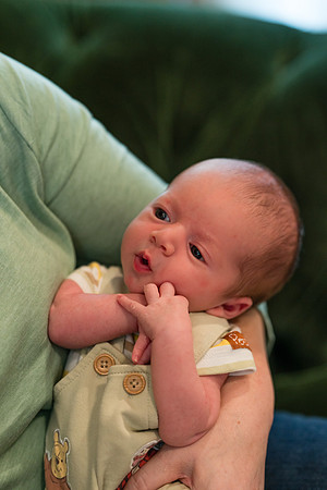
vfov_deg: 19.5
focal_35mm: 105
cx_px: 164
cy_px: 245
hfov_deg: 13.0
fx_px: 1431
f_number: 2.2
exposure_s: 1/200
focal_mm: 105
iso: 800
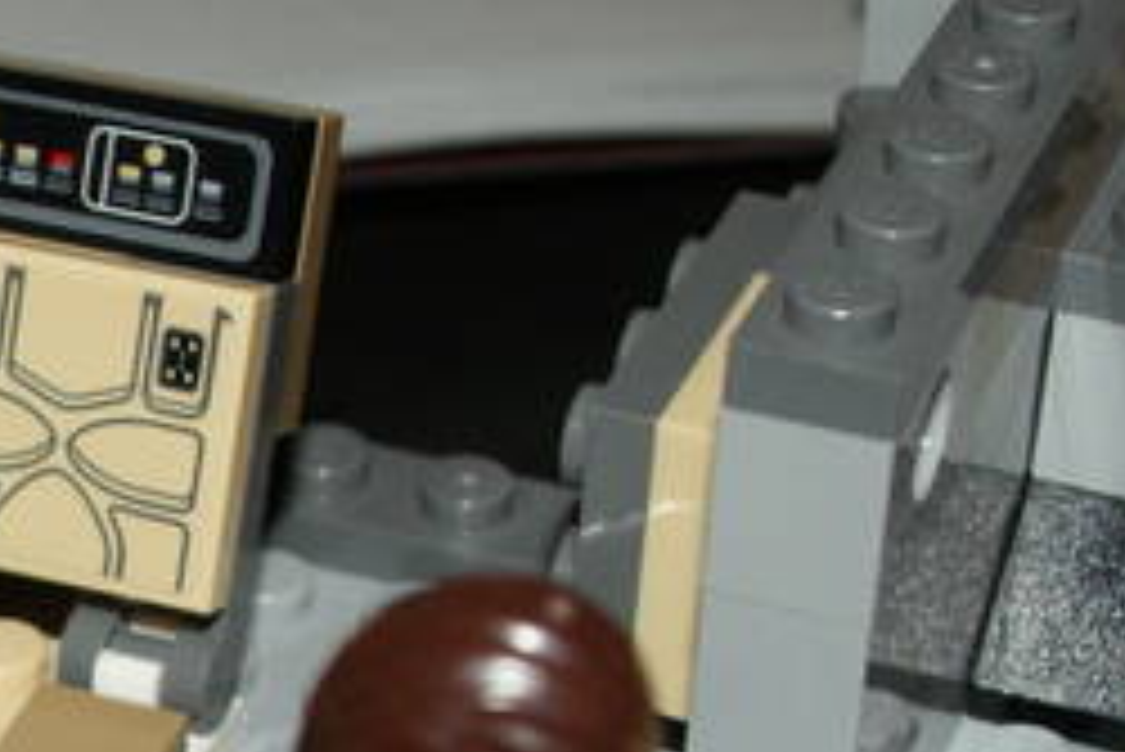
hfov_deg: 12.2
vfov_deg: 8.4
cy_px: 811
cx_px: -464
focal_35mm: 162
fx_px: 5065
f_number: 8
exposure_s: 1/60
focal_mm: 30
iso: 400
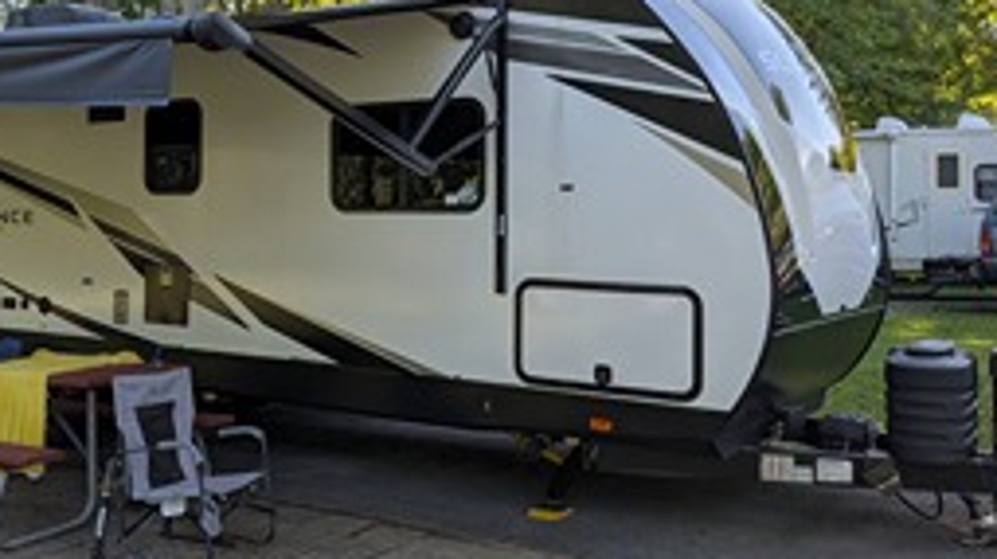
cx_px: 285
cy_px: 207
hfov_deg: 48.1
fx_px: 1083
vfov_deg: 28.8
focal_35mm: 41
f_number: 1.7
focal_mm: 4.53
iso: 30
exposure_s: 1/5848
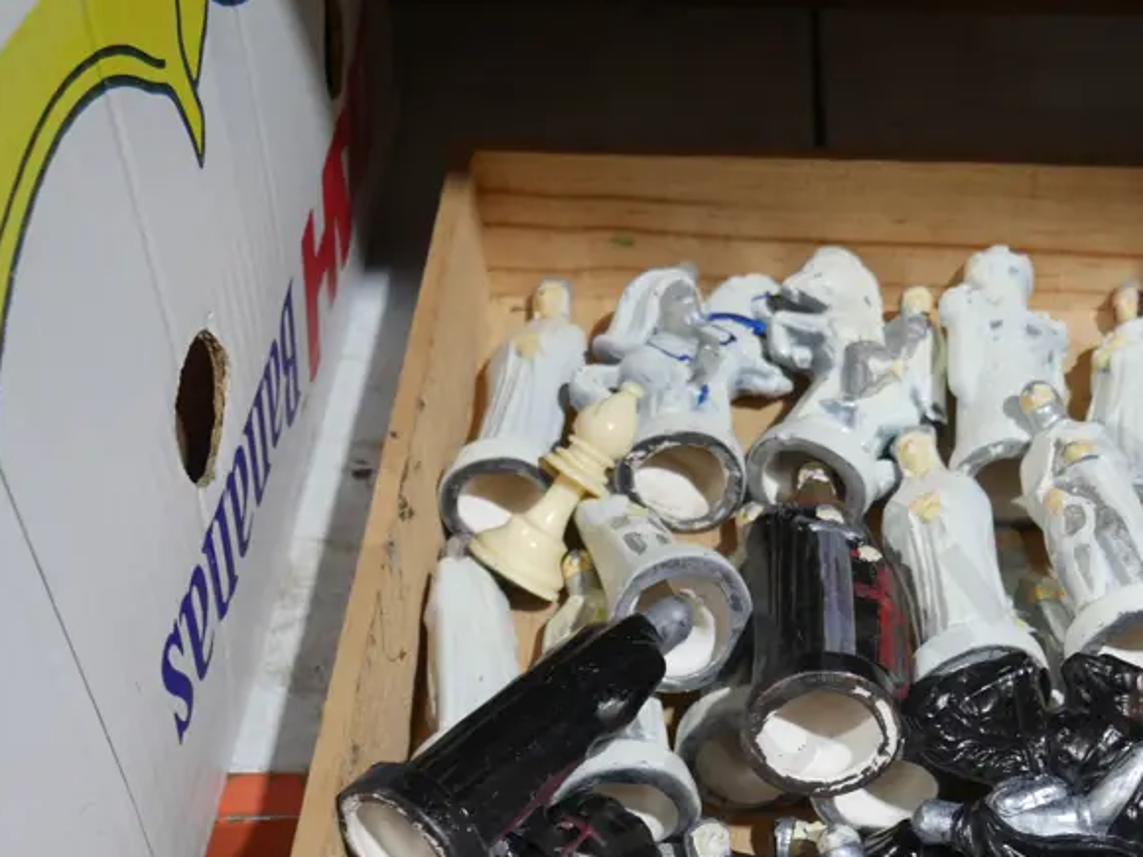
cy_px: 714
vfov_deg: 26.9
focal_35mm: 53
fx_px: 1750
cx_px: 798
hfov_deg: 35.7
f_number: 3.6
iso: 400
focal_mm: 15
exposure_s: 1/60
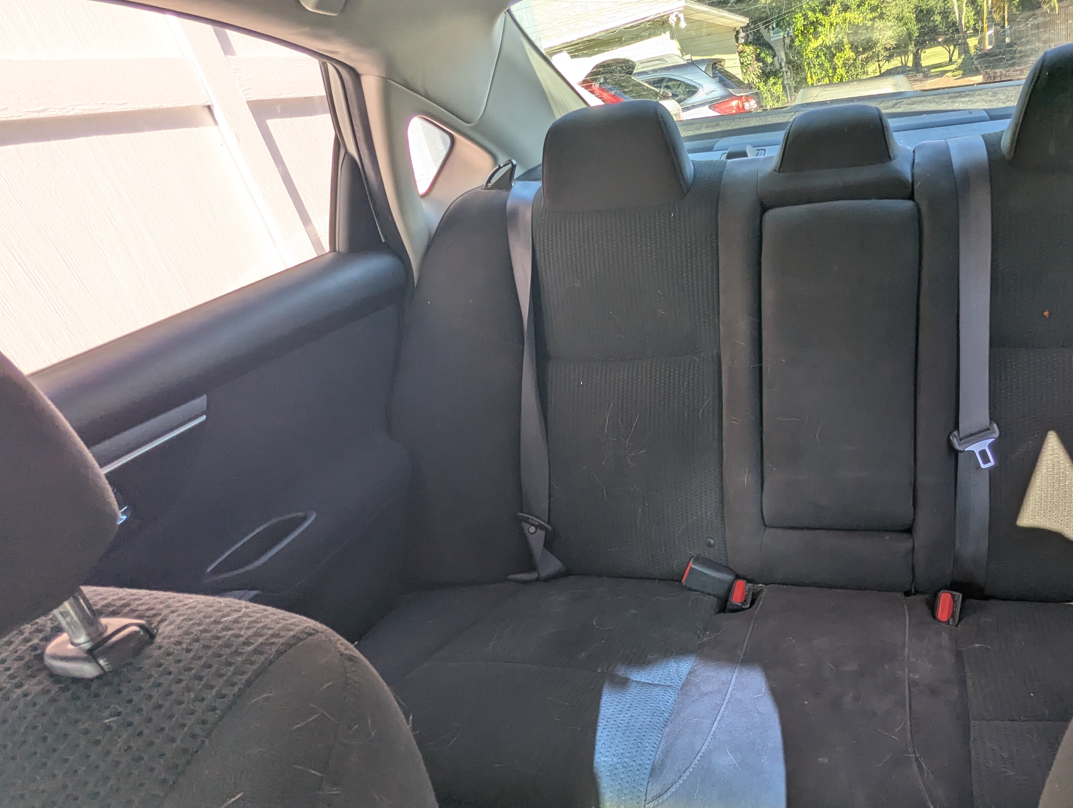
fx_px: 683
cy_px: 473
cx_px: 699
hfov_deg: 74.4
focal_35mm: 22
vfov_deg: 60.8
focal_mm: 2.35
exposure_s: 1/170
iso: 28
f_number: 2.2
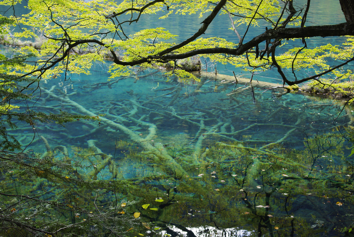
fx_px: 591
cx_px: 177
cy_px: 118
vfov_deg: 22.7
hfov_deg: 33.4
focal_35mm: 60
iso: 400
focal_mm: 40
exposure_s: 1/30
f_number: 6.3
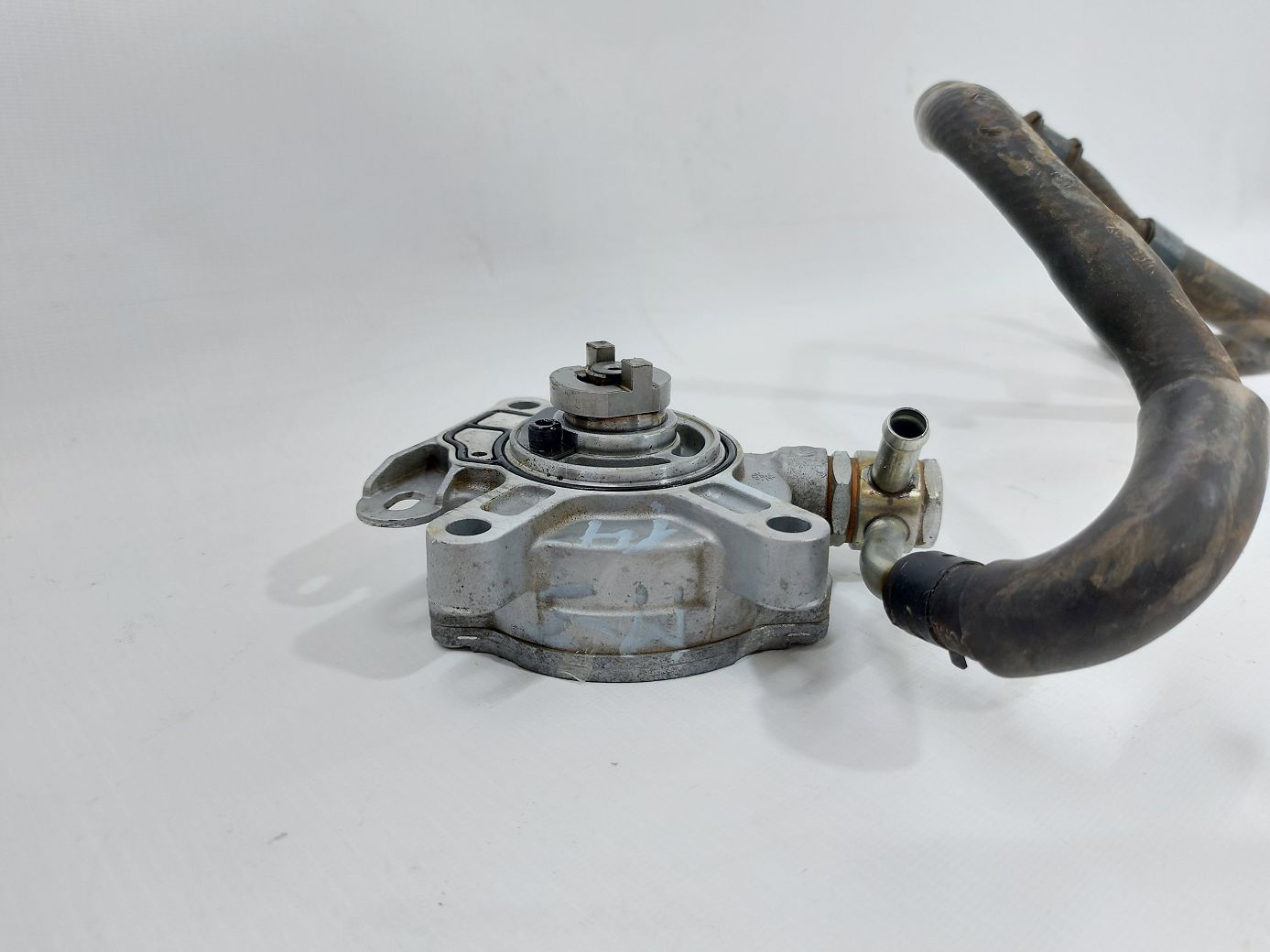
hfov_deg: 71.6
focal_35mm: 24
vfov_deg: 56.8
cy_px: 476
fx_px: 880
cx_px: 635
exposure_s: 1/50
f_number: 1.8
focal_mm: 5.23
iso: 80
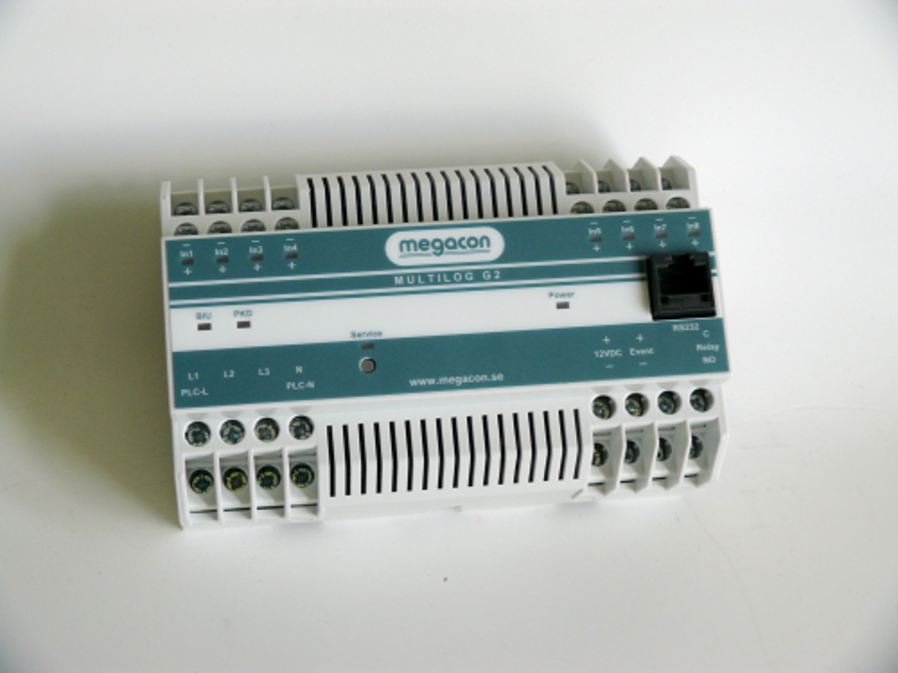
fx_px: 1764
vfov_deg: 21.6
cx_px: 449
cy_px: 336
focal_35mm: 68
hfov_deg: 28.6
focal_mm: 14.4
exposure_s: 1/100
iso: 100
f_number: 3.2
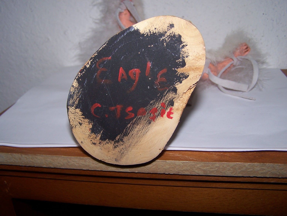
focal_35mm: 38
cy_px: 108
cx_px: 144
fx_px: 315
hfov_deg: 49.0
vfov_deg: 37.7
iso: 80
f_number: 2.8
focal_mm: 6.3
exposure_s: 1/60
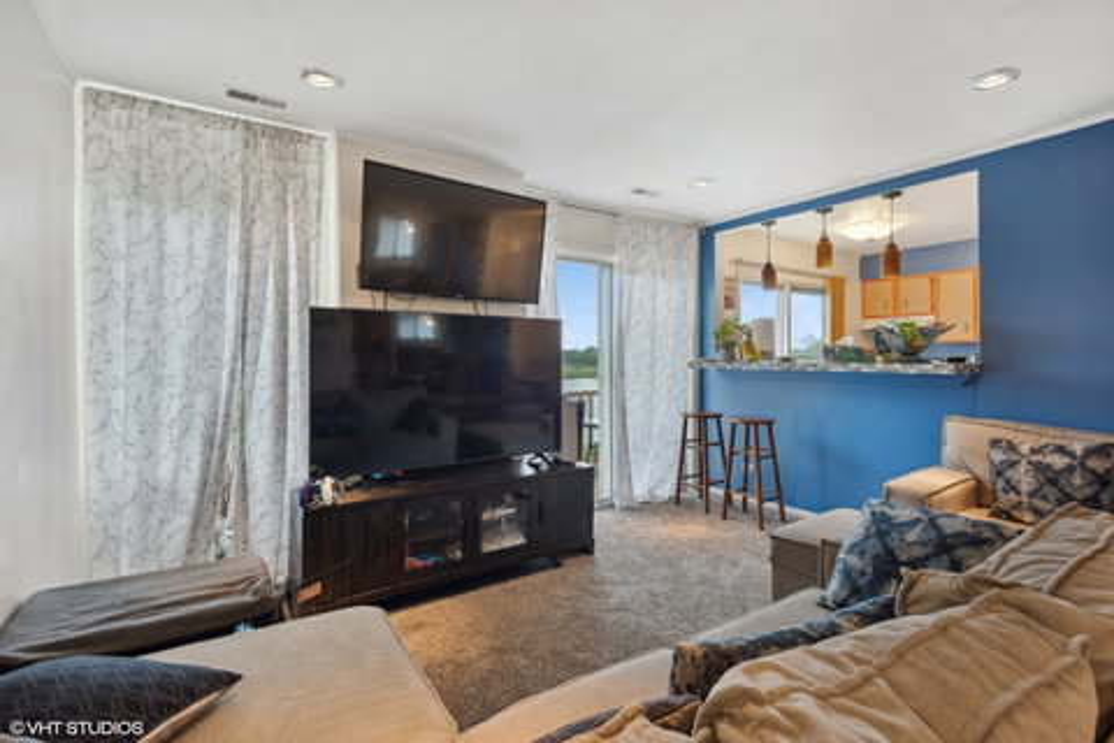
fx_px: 526
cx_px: 557
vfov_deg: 70.4
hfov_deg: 93.3
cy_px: 372
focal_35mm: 17
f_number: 8
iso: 400
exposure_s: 1/10
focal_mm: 17
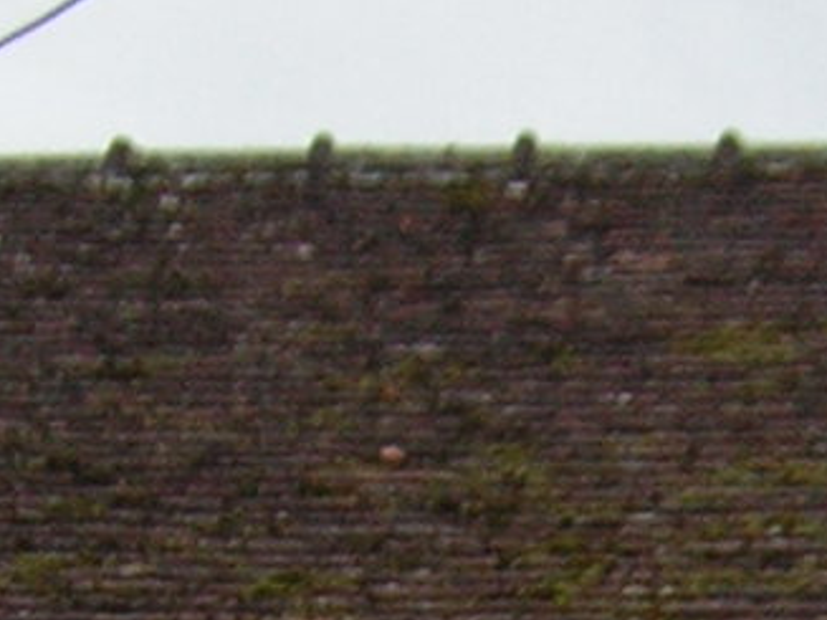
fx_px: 4203
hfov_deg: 11.2
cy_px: 1455
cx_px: 723
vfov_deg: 7.9
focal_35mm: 176
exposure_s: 1/563
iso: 71
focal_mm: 4.7
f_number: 2.6
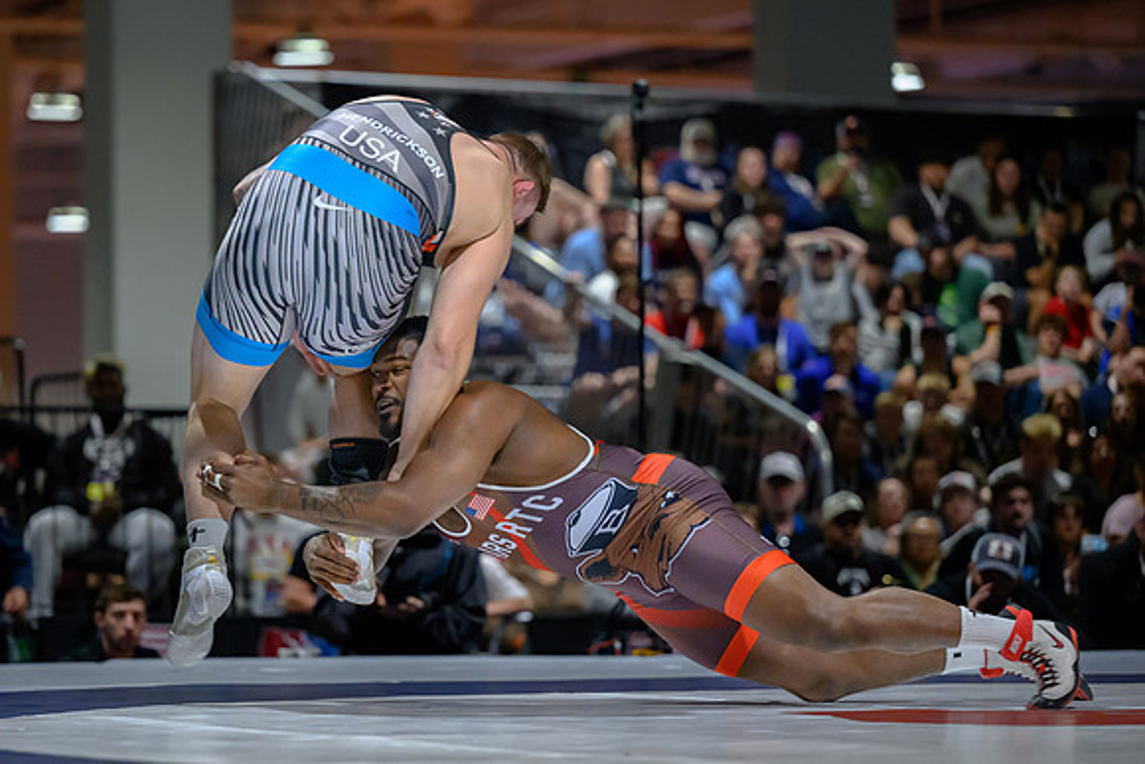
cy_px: 360
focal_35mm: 157
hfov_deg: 13.1
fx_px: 4990
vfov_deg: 8.8
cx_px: 460
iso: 7200
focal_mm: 130
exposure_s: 1/640
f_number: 2.8
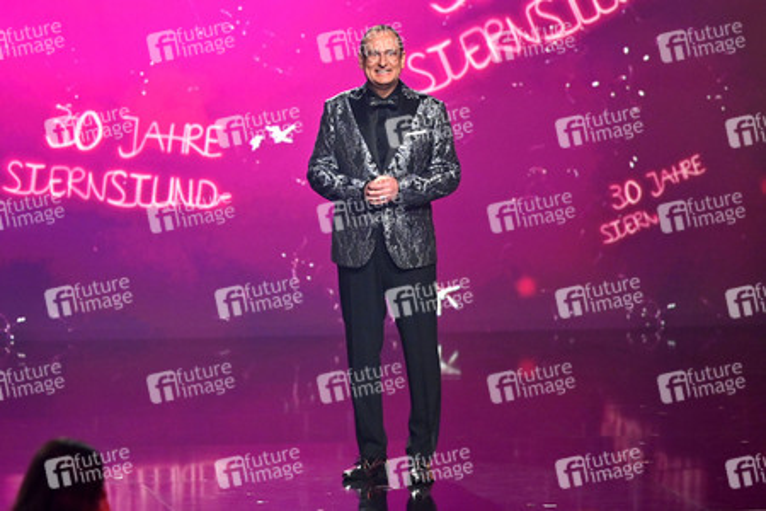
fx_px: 3404
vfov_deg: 8.6
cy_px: 256
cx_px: 383
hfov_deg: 12.8
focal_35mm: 160
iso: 1600
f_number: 2.8
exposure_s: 1/400
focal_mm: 160
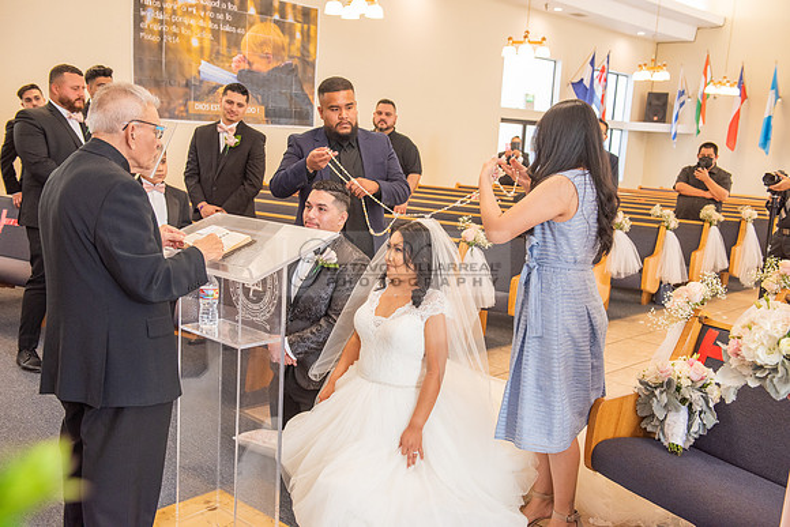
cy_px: 264
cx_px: 395
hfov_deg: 54.4
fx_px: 768
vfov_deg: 37.9
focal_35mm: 35
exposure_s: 1/100
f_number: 5
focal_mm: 35
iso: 1250
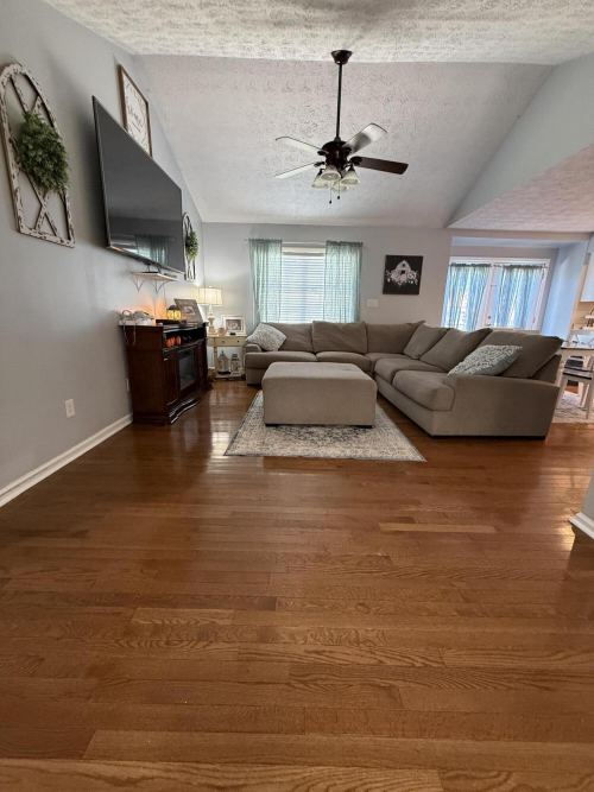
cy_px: 396
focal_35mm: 14
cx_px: 297
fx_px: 320
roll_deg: -2.1
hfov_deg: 85.7
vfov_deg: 102.1
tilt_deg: -13.4
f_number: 2.2
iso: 320
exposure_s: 1/60
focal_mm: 2.22
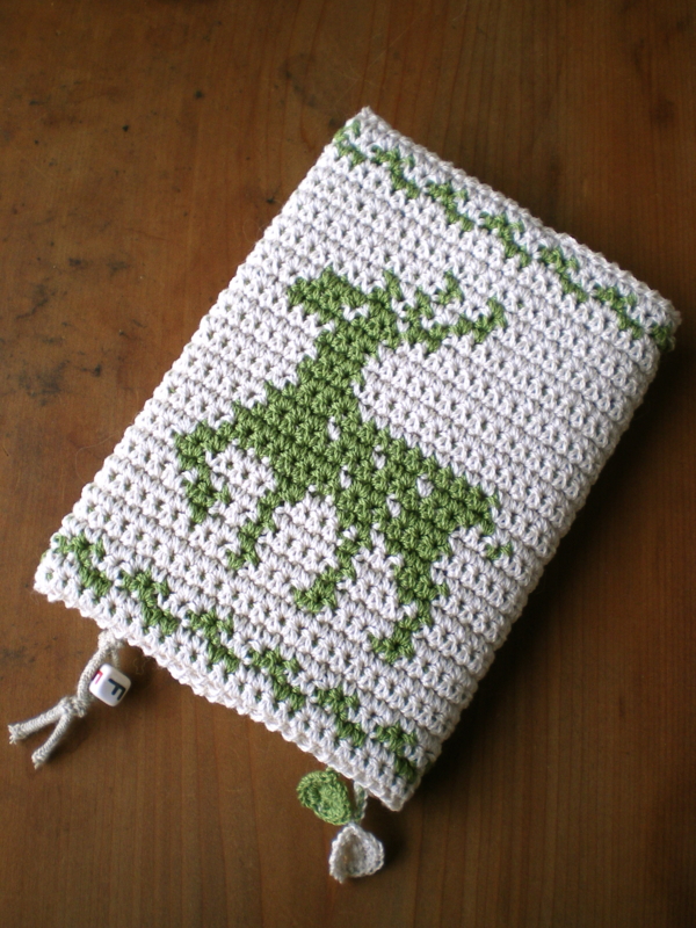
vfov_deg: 51.4
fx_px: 965
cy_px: 464
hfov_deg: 39.7
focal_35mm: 36
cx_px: 348
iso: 100
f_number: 3.1
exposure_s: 1/50
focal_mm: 6.3
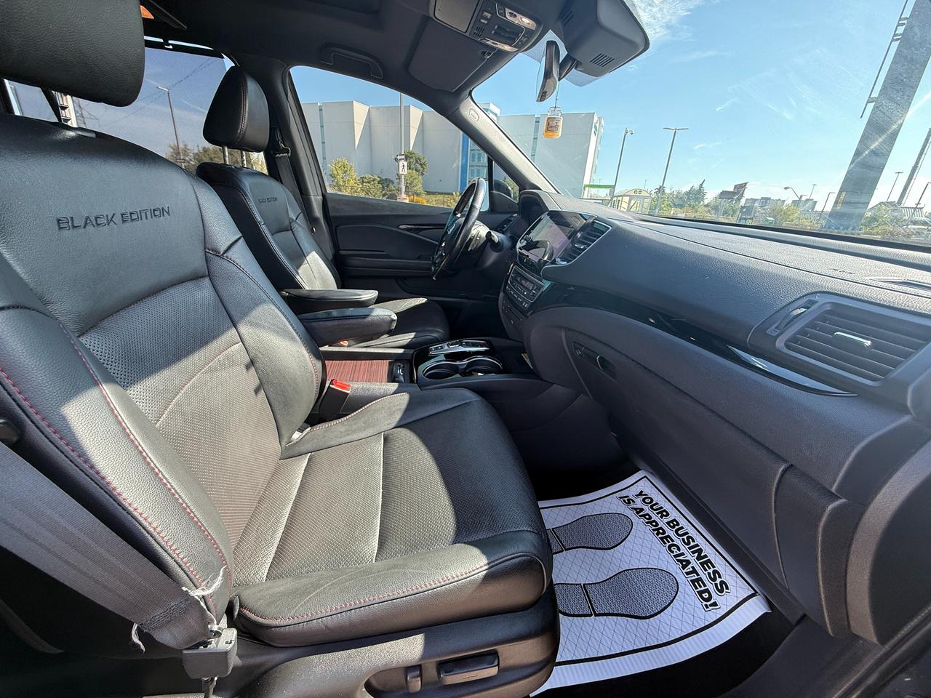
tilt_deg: -22.5
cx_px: 466
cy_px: 349
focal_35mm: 14
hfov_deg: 102.1
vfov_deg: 85.7
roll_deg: -3.2
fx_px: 377
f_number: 2.2
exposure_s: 1/99
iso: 80
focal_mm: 2.22
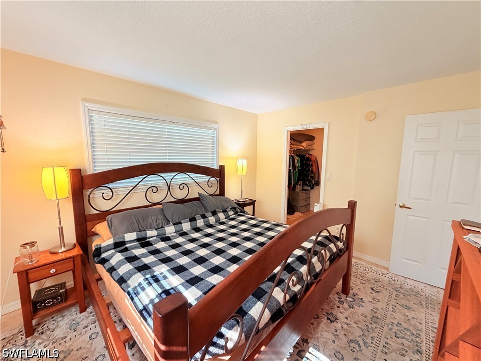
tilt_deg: -5.8
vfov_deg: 85.7
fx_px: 195
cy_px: 180
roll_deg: -0.2
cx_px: 240
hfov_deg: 102.1
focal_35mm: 14
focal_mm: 2.22
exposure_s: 1/120
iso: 320
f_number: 2.2
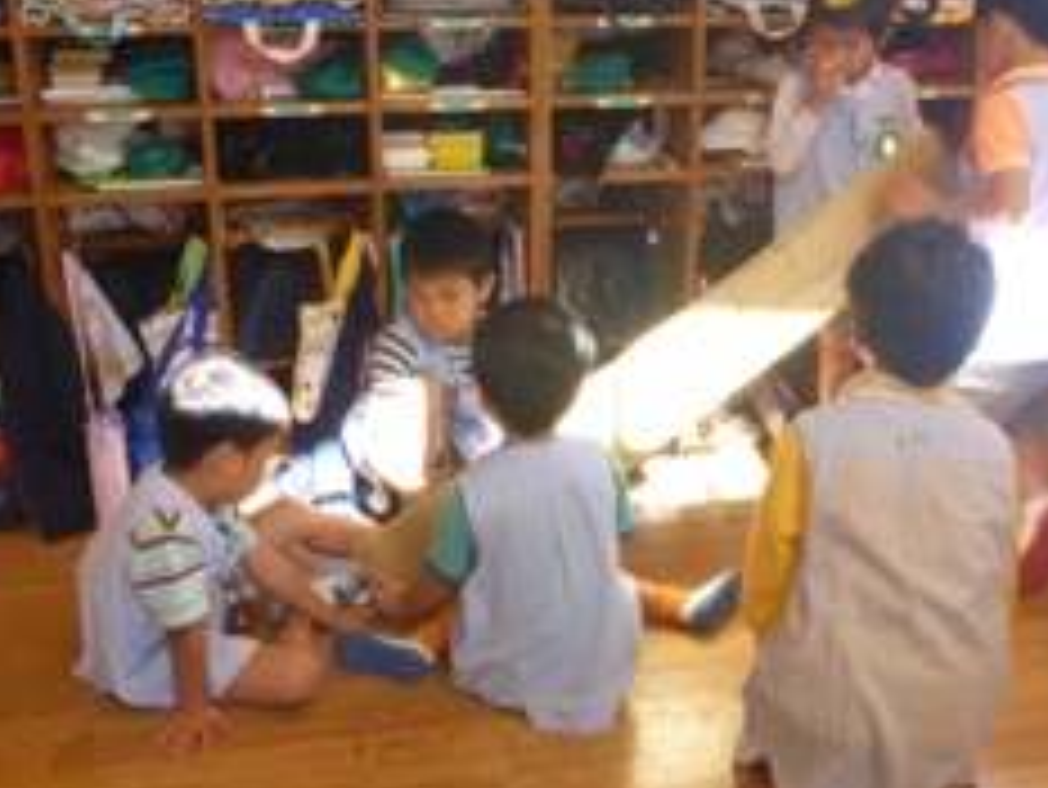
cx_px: 558
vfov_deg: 34.4
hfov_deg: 44.7
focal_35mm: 42
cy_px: 401
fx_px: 1272
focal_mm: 4.9
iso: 400
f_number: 3.3
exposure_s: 1/100
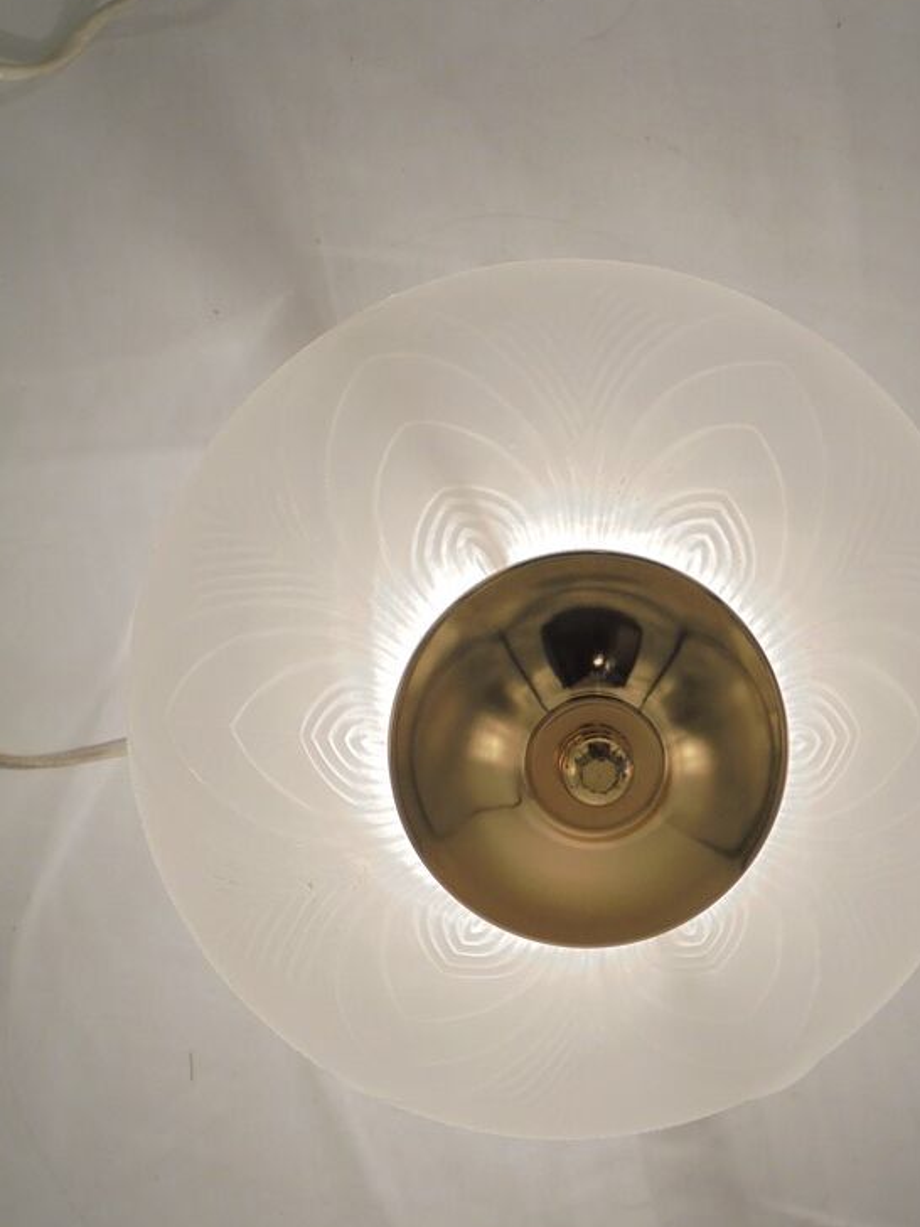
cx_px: 555
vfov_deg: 40.3
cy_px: 706
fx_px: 1666
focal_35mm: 47
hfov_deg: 30.8
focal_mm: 6.9
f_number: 4.2
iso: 100
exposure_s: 1/30
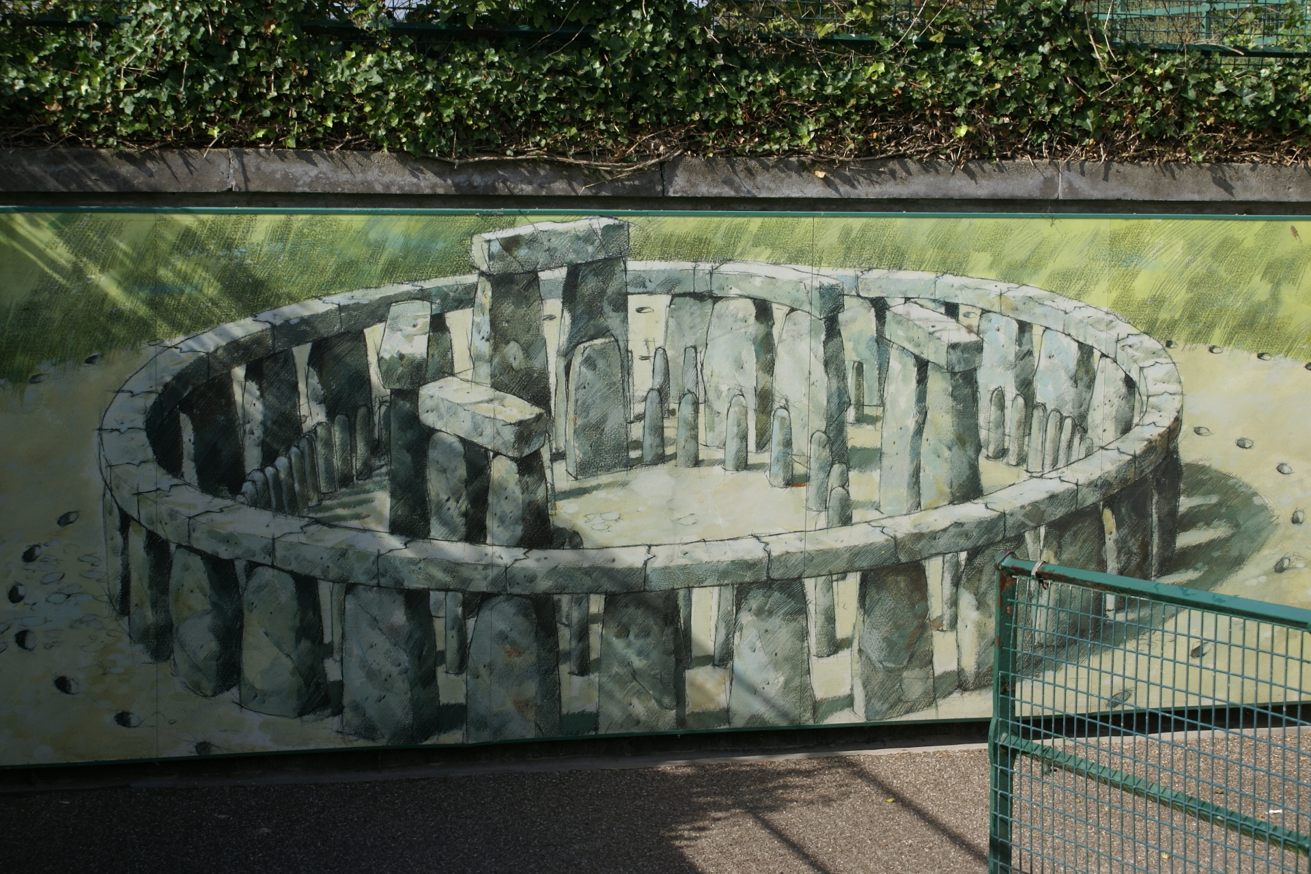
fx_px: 2731
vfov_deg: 18.2
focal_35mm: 75
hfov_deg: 27.0
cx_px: 656
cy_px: 437
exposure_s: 1/200
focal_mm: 50
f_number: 9
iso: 100
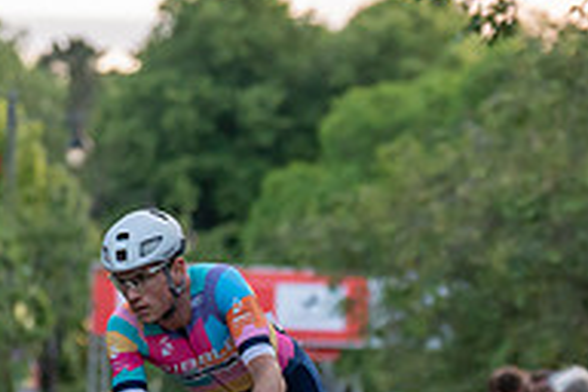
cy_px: 200
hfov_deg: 5.8
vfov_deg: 3.9
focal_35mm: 357
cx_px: 252
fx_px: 5831
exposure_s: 1/1000
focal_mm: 104
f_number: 2.8
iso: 3200
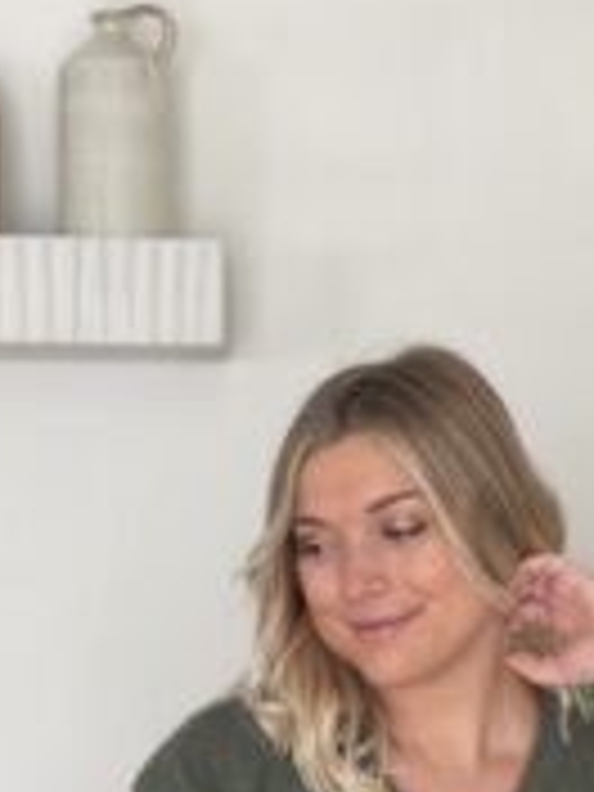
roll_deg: +0.2
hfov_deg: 12.5
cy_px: 796
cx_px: 531
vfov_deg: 16.3
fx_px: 2700
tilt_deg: -1.0
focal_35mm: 118
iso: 25
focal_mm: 6
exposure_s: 1/122
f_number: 2
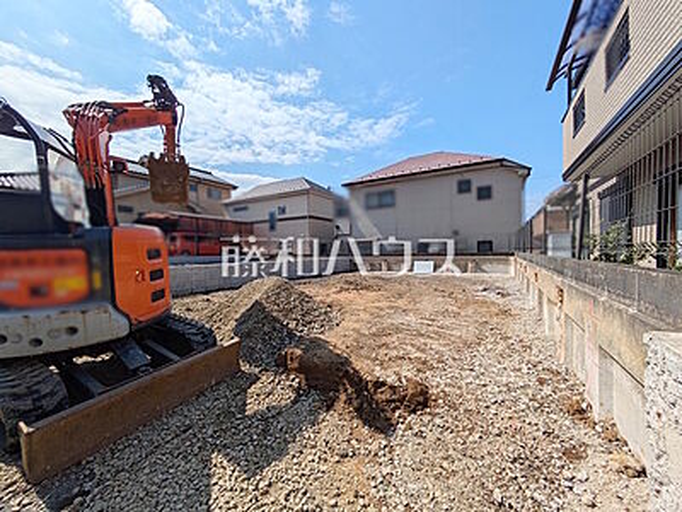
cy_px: 256
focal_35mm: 14
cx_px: 341
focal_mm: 1.83
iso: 49
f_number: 2.2
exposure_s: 1/4184
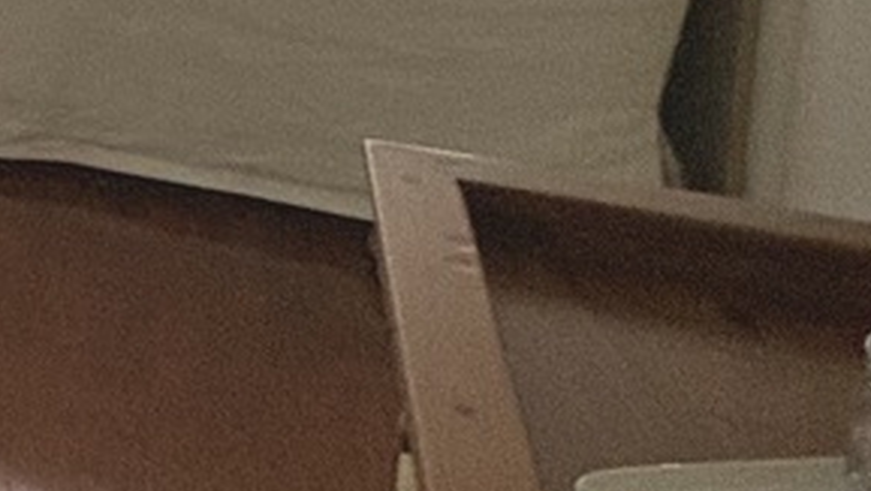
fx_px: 1756
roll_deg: +4.0
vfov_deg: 14.4
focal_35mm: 76
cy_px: -343
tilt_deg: -8.4
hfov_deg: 18.4
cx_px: -871
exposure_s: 1/60
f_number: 2.2
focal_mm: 2.22
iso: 320
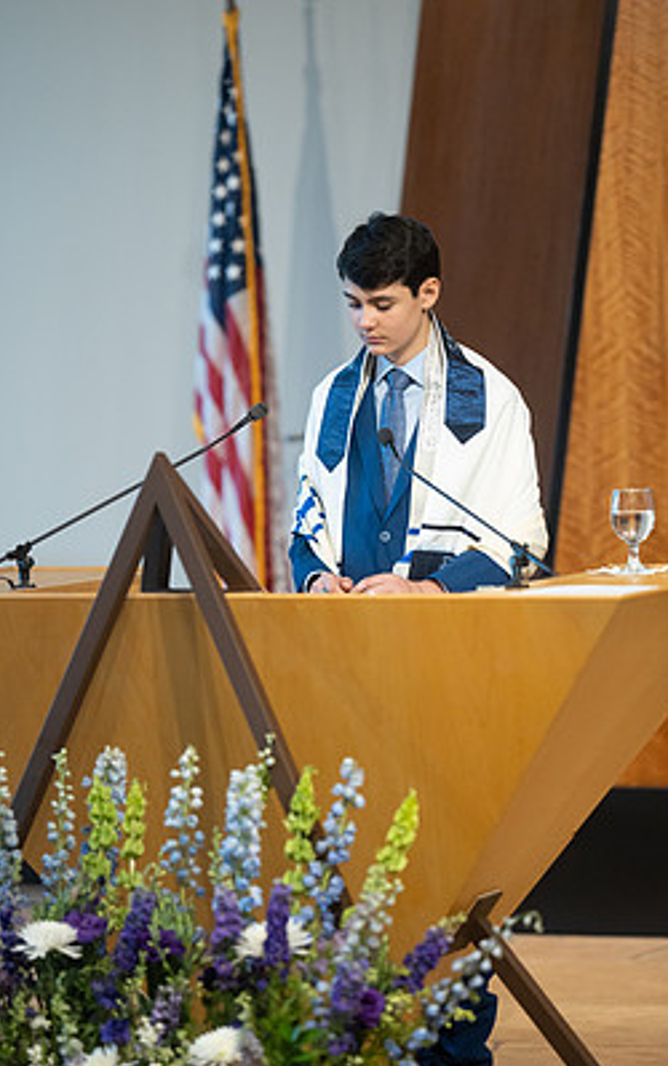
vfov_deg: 13.5
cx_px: 310
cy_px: 596
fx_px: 4507
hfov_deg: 8.5
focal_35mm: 155
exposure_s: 1/400
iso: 2500
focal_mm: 135
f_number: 1.8
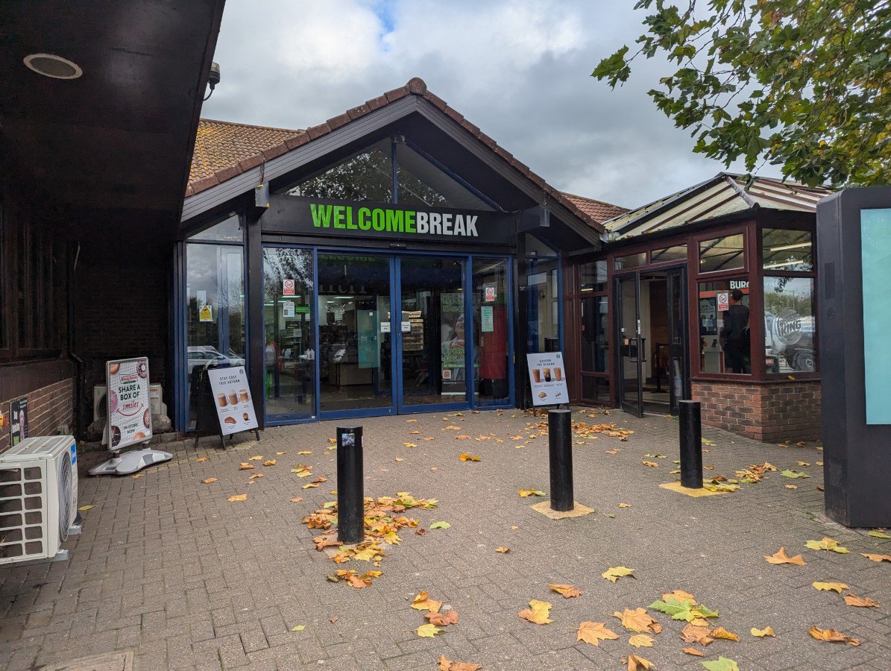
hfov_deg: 71.5
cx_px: 446
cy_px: 336
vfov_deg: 56.9
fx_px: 619
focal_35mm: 24
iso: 45
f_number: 1.85
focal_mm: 6.81
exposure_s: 1/1058
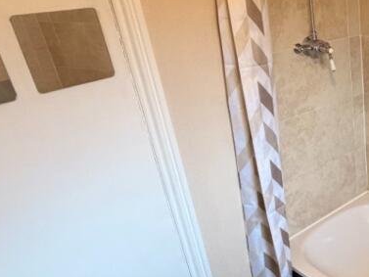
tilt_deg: -24.7
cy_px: 138
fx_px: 405
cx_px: 398
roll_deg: +0.6
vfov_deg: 37.7
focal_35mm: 38
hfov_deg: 40.4
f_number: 2.2
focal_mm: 2.22
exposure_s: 1/100
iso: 320
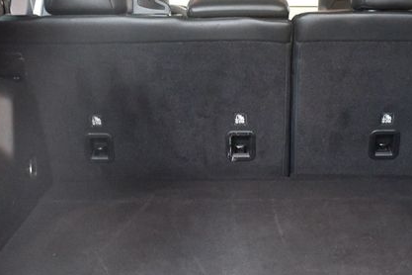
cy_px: 124
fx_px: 790
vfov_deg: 19.7
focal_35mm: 69
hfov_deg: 29.2
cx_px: 226
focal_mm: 30
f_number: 4
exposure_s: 1/60
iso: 11400
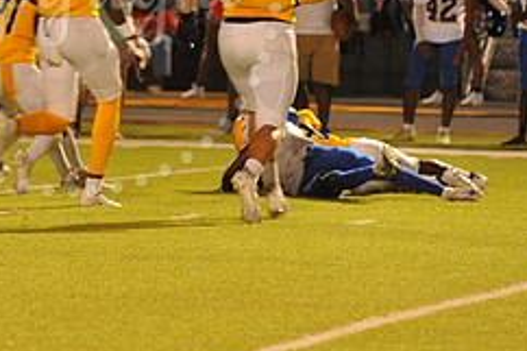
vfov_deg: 2.9
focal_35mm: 479
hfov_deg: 4.3
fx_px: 7007
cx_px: 74
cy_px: -13
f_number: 5
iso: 3200
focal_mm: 200
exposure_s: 1/160
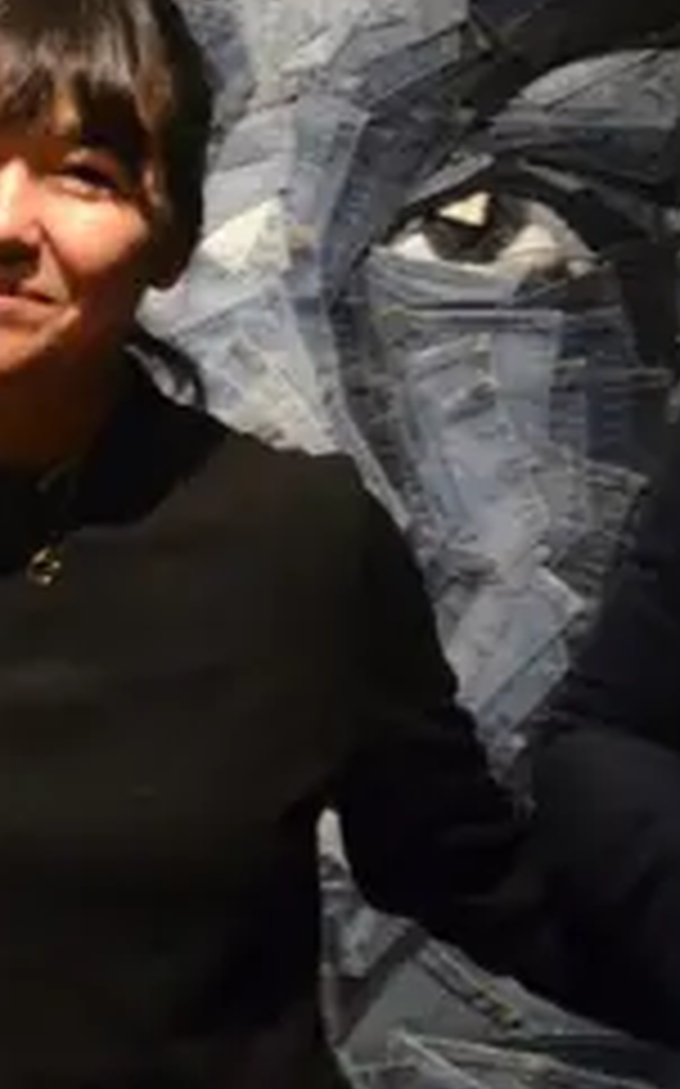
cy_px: 457
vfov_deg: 20.8
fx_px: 2969
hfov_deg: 12.8
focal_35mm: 100
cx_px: -63
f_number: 3.5
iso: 3200
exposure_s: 1/20
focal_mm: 18
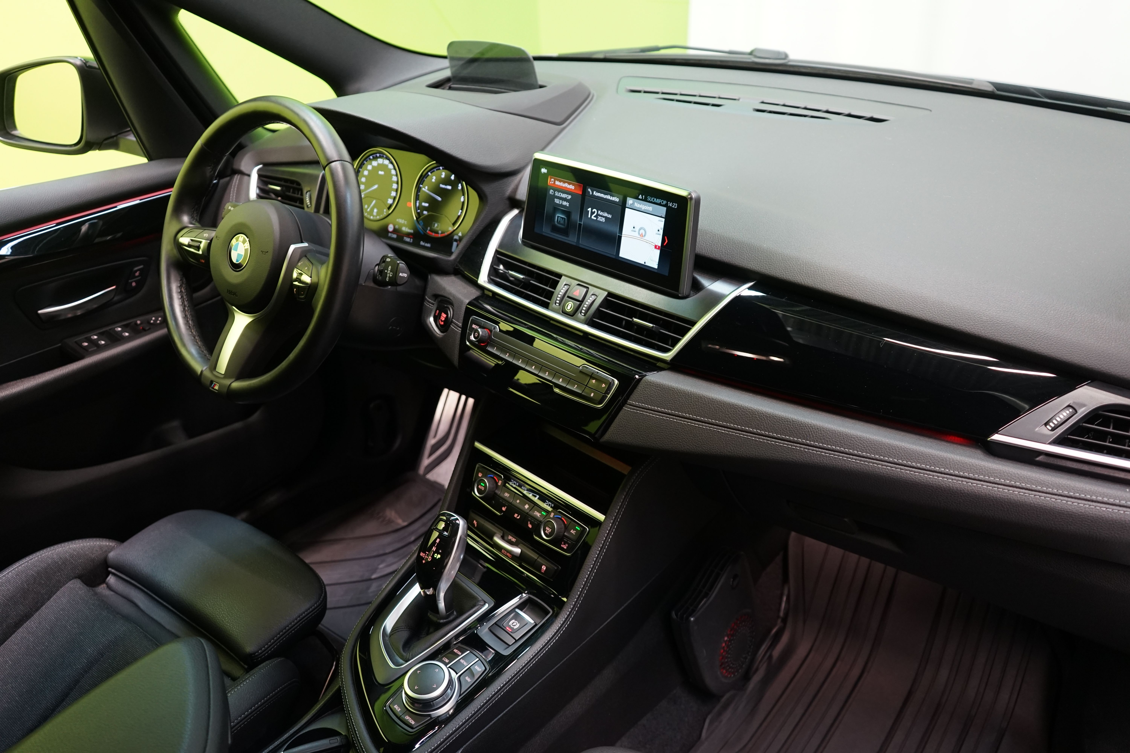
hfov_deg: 63.7
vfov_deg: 45.0
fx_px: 910
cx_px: 565
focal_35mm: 29
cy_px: 376
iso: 1000
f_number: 3.5
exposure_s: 1/30
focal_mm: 29
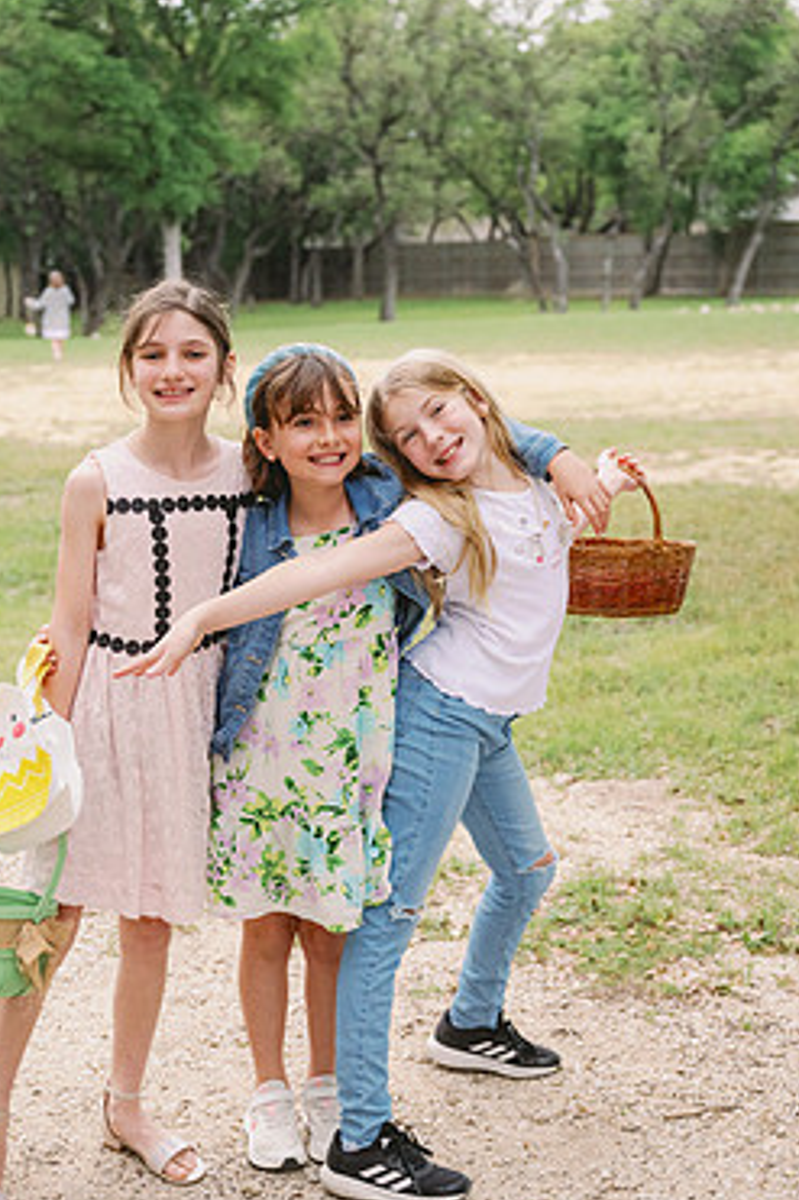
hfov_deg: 23.7
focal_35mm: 57
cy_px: 705
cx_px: 330
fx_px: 1899
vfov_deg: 35.0
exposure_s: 1/2000
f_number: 3.5
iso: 1600
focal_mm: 47
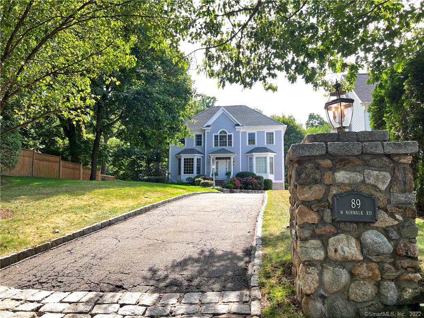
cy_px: 159
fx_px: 318
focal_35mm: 26
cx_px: 212
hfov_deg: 67.3
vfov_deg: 53.1
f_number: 1.5
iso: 50
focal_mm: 5.7
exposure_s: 1/220
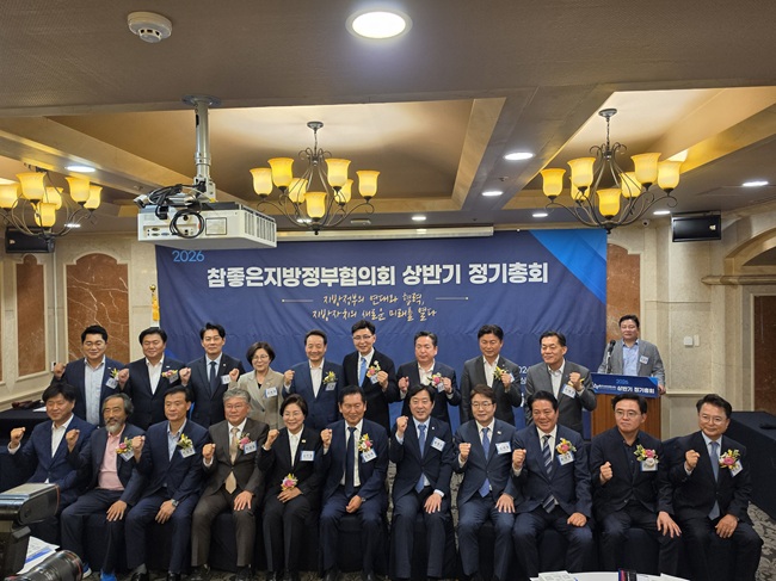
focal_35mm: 23
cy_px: 290
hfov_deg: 73.9
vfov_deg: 58.8
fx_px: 515
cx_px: 388
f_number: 1.4
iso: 125
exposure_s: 1/180
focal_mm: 6.5
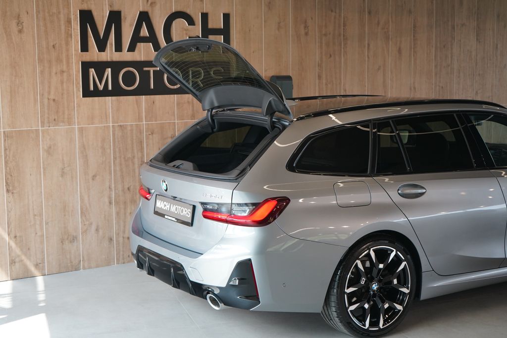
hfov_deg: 35.6
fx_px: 789
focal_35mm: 56
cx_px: 254
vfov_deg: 24.2
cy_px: 169
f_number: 5
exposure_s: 1/160
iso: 2000
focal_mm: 56
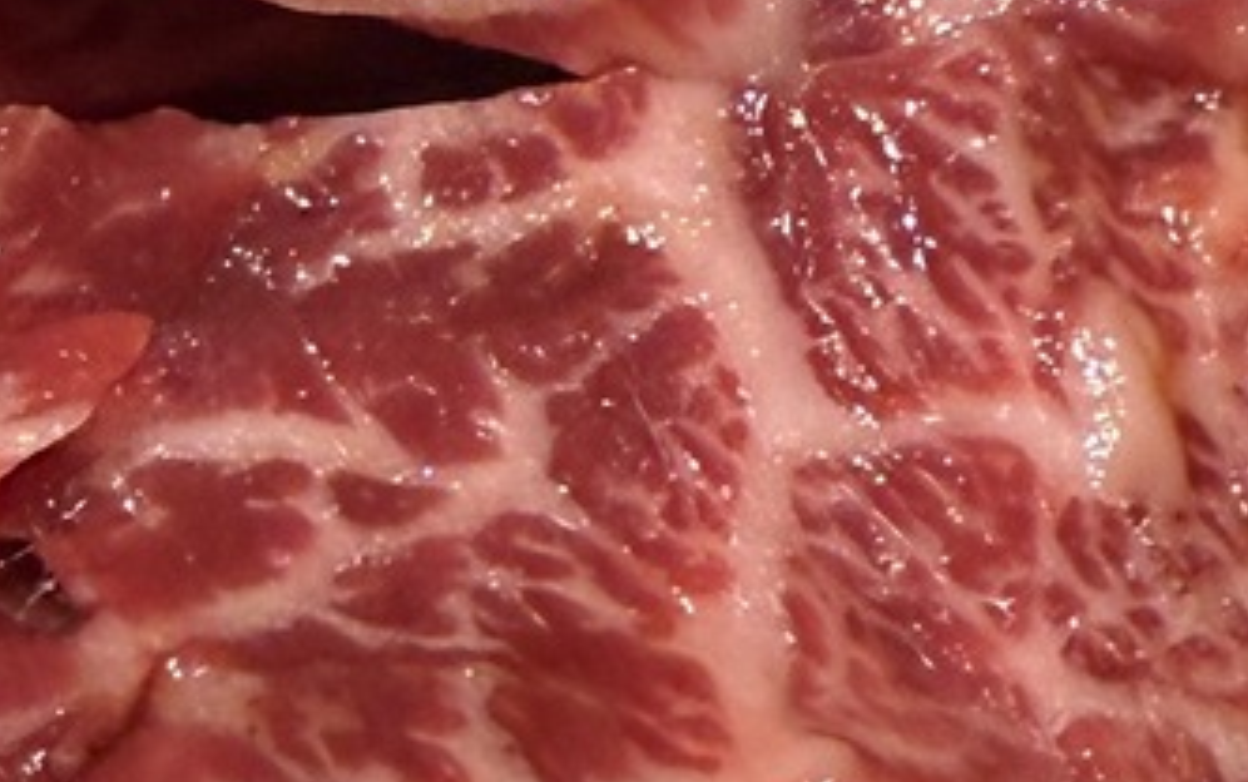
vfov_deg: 9.2
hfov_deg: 14.6
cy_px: 397
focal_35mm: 143
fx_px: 4867
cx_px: 395
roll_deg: +29.8
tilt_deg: -43.4
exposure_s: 1/120
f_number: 2.2
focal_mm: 2.22
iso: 250
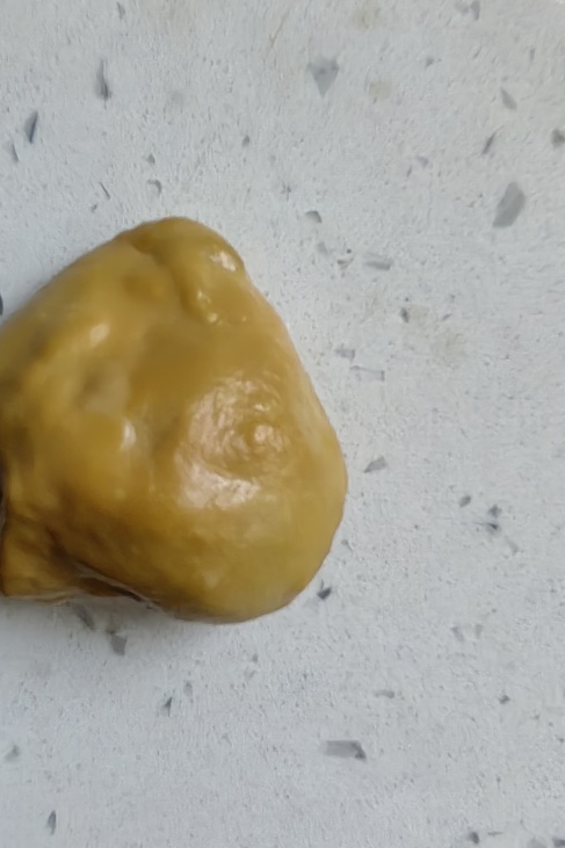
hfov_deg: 32.3
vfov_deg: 46.7
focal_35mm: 41
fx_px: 966
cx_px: 175
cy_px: 287
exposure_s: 1/100
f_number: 2.2
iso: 125
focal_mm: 1.68
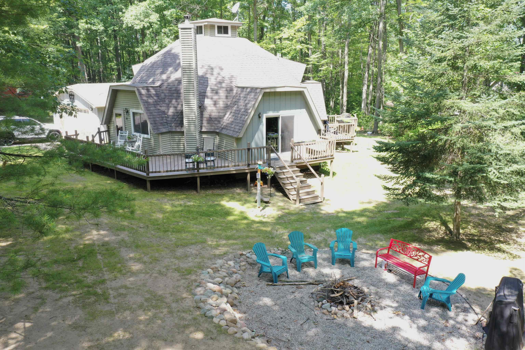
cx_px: 262
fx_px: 408
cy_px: 175
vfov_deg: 46.4
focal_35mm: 28
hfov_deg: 65.5
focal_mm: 10.26
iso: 100
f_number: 6.3
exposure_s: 1/30
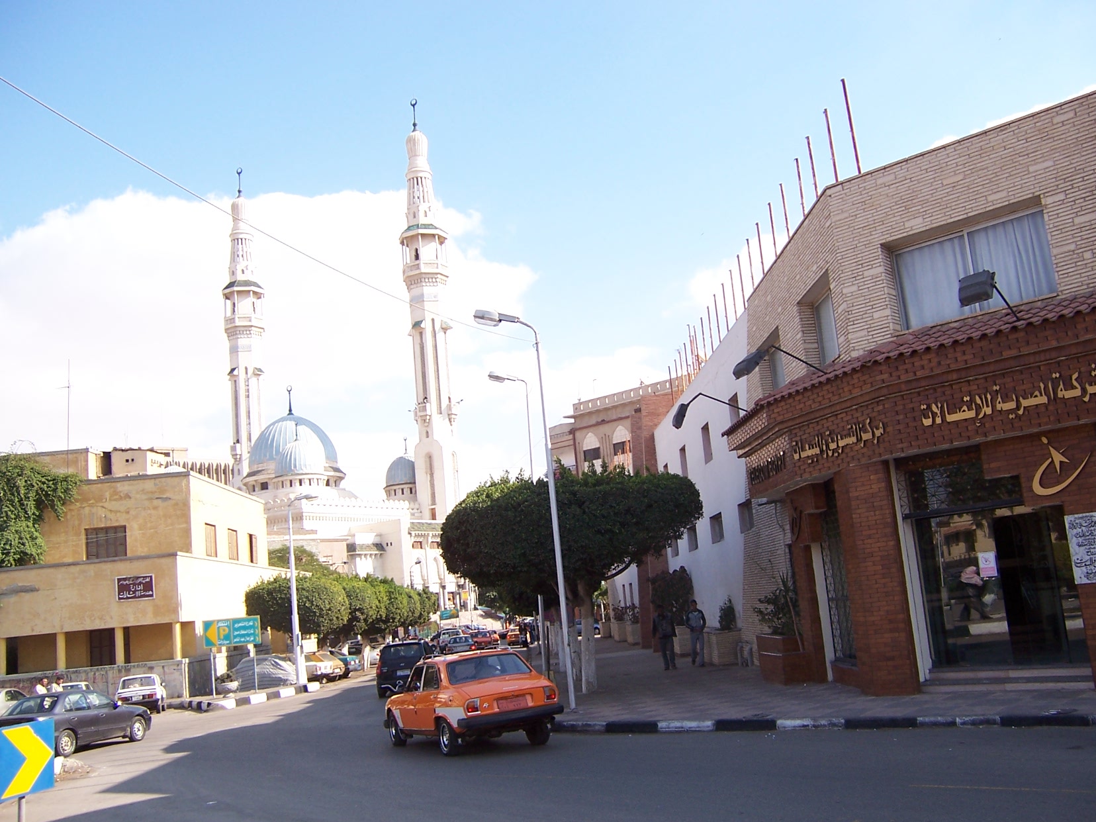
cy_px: 411
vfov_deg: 42.9
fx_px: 1045
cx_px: 548
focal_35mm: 33
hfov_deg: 55.4
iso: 80
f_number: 3.4
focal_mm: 5.5
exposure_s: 1/500
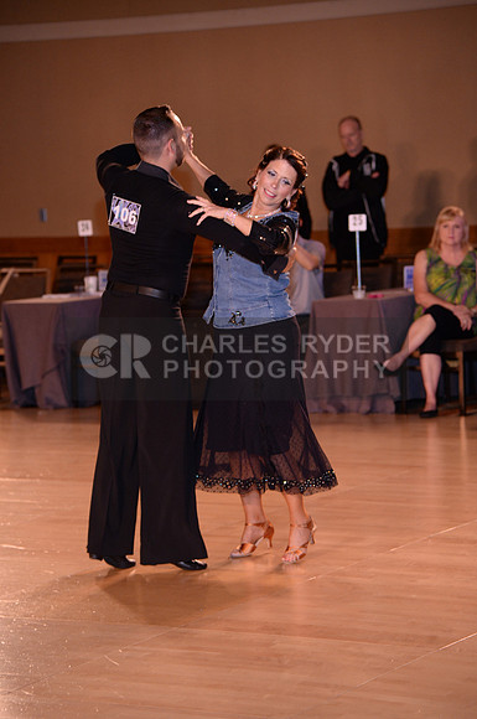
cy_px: 360
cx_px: 238
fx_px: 2392
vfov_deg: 17.1
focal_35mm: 120
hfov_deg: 11.4
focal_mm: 120
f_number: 4
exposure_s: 1/250
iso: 2000
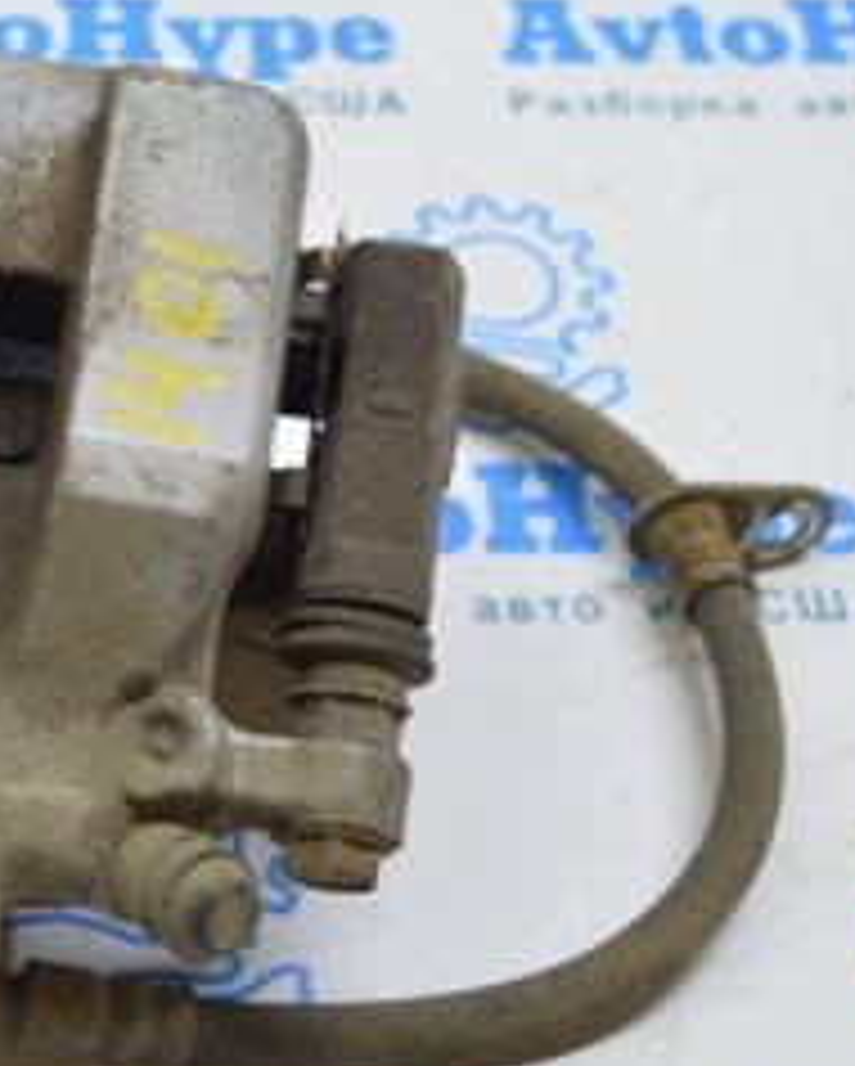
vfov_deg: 21.0
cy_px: 394
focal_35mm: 91
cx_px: -162
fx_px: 2875
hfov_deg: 16.3
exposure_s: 1/50
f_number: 4
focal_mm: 24
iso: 400
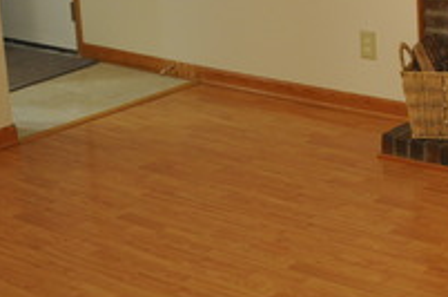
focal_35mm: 86
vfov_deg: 15.4
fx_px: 1068
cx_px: 584
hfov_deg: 21.4
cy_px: -23
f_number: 4
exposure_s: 1/15
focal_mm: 18
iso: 500
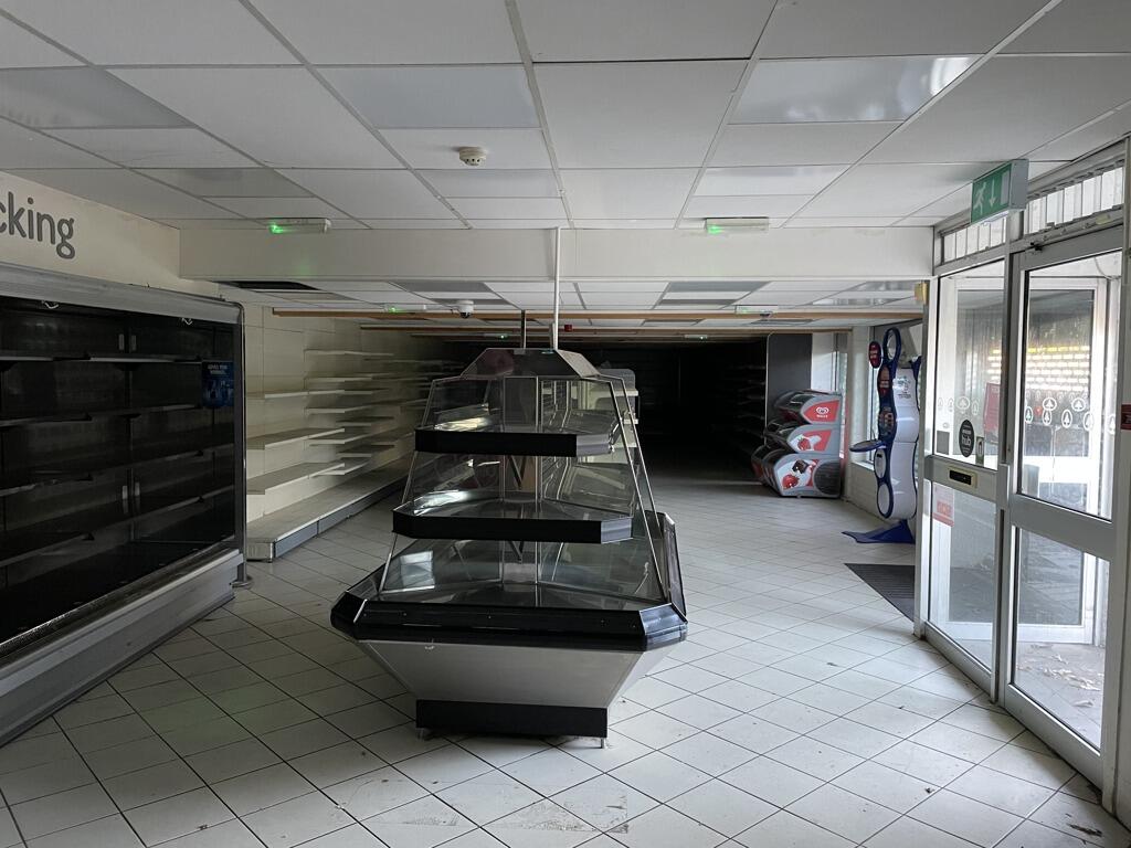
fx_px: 849
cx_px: 566
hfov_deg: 67.3
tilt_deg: -2.4
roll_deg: -1.1
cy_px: 424
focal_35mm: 26
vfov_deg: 53.1
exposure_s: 1/60
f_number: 1.6
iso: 400
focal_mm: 4.2
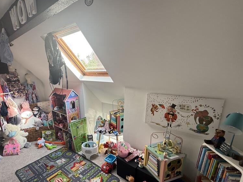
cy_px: 109
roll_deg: +3.6
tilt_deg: -15.3
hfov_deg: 83.3
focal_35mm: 19
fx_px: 133
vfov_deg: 68.0
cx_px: 94
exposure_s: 1/99
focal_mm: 2.22
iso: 80
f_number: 2.2
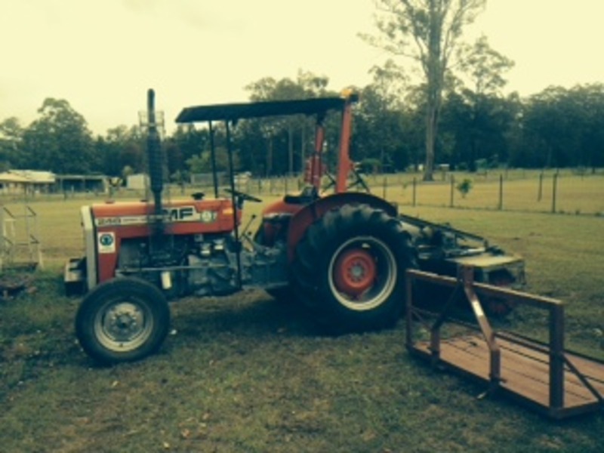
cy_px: 226
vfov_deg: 40.7
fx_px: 611
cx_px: 302
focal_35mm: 35
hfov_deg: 52.6
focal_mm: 4.28
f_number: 2.4
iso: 50
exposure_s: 1/569
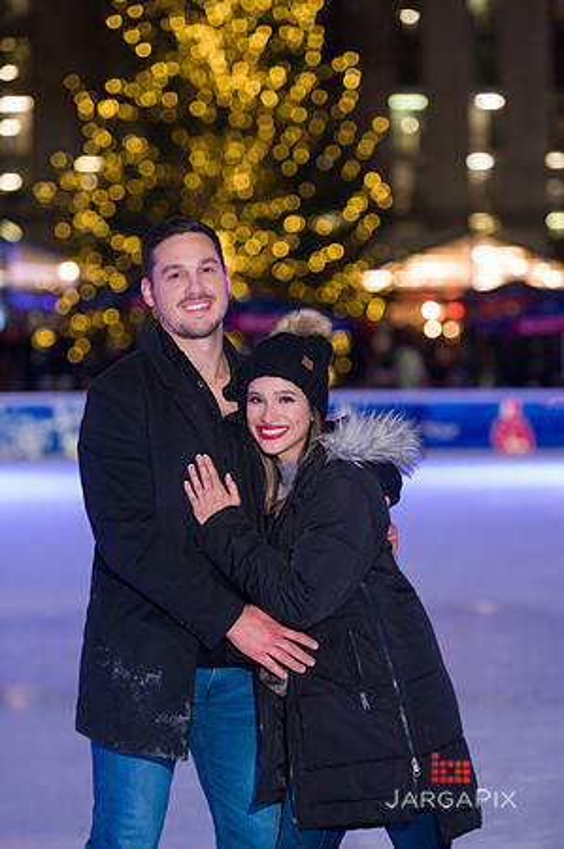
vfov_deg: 17.1
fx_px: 2826
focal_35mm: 120
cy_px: 424
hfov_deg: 11.4
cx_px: 282
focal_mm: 120
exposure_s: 1/200
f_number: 3.2
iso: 2000
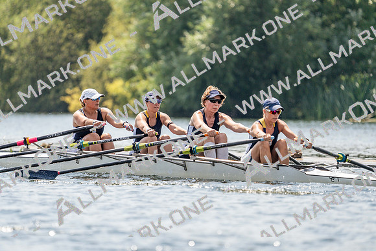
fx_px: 4764
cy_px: 126
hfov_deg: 4.5
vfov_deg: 3.0
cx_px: 188
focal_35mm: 456
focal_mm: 456
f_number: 6.3
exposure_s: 1/1600
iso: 320
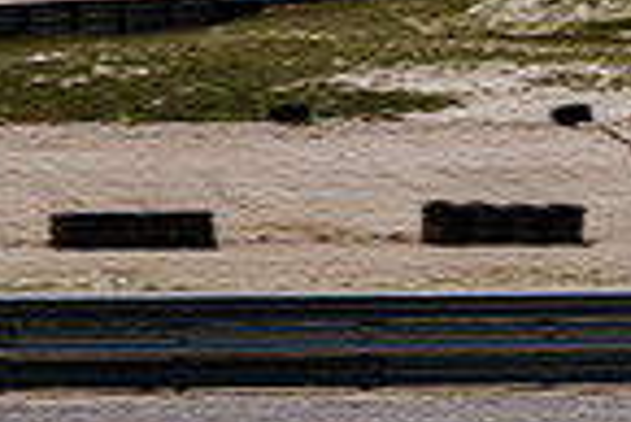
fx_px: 7071
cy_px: 53
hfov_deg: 5.1
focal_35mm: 403
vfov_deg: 3.4
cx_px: -158
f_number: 6.3
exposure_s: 1/400
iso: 31
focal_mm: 85
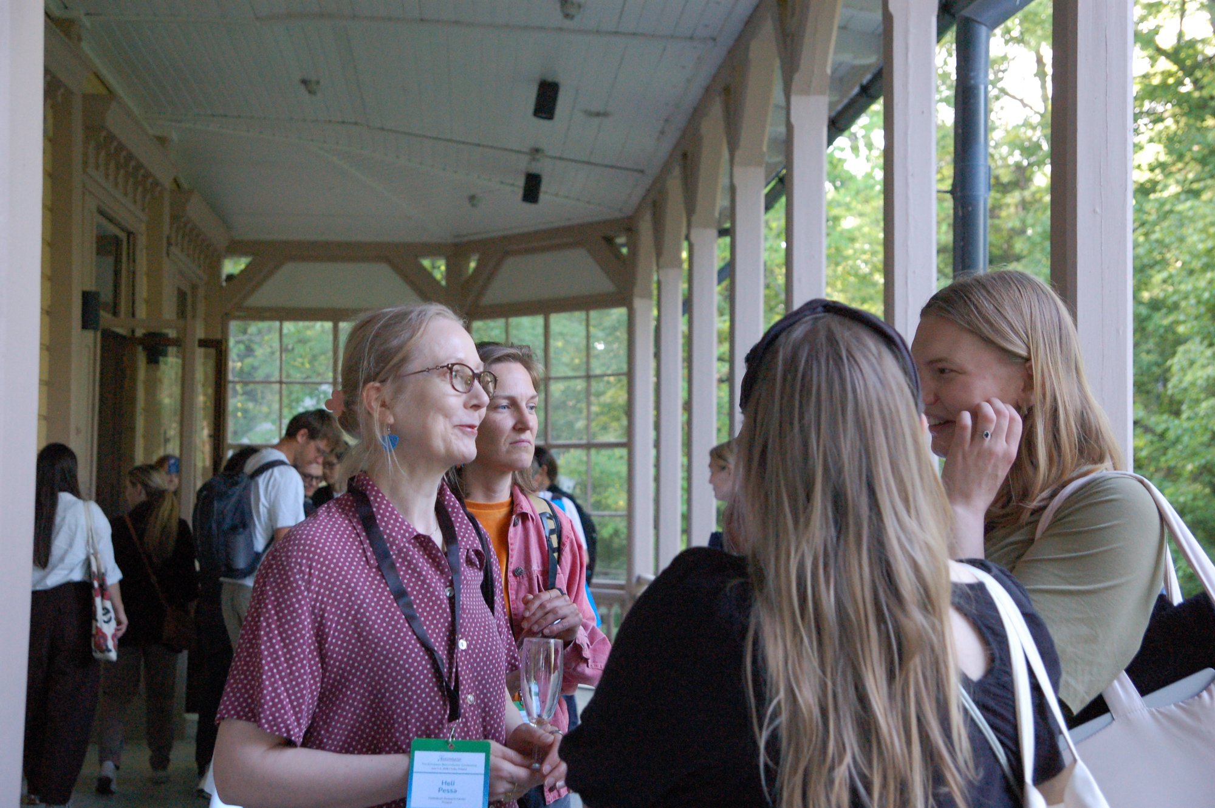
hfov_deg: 35.1
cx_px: 608
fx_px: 1922
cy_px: 404
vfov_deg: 23.7
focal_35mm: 57
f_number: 5
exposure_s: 1/125
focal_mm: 38
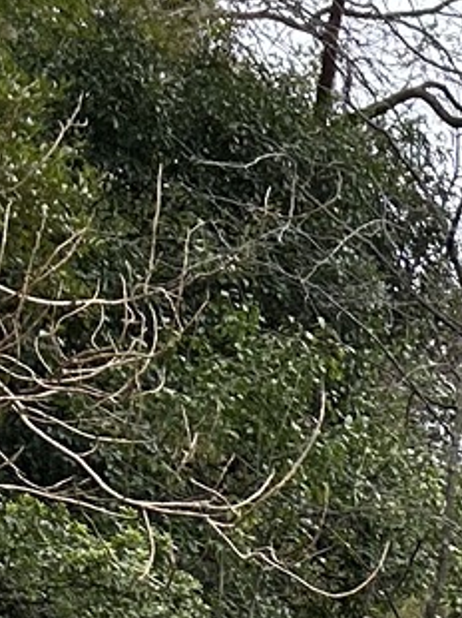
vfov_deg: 9.3
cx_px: 1398
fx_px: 2994
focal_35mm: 168
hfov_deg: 7.7
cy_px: 1884
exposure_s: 1/791
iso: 50
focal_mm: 5.7
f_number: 1.5
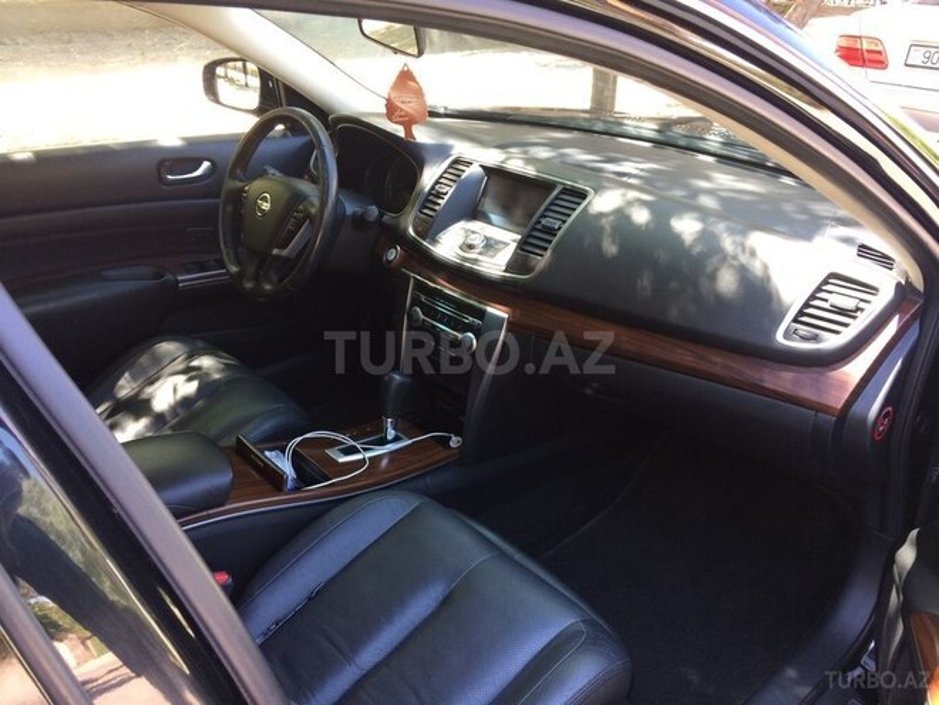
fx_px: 787
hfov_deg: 61.7
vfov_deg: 48.2
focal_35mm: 29
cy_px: 352
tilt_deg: -25.9
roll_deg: +0.1
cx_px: 470
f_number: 2.2
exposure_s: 1/33
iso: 32
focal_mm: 4.15
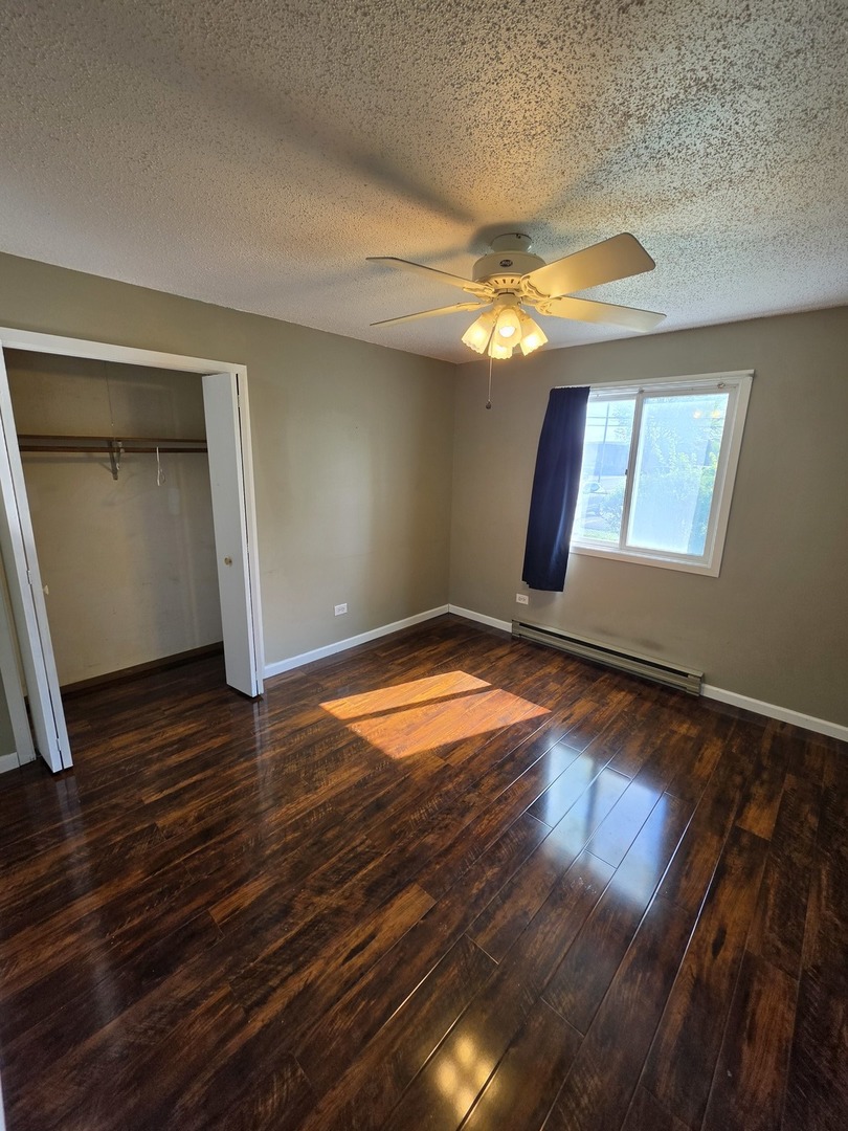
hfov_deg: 89.9
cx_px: 424
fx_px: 425
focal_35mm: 13
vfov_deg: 106.2
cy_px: 566
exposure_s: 1/120
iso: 50
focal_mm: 2.2
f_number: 1.9
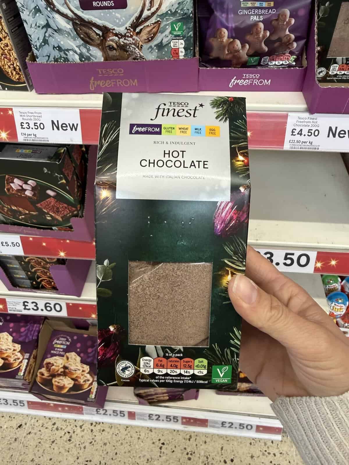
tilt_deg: -47.0
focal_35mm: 24
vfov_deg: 71.6
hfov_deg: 56.8
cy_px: 232
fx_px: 323
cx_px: 174
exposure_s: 1/100
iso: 200
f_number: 2.2
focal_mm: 2.22
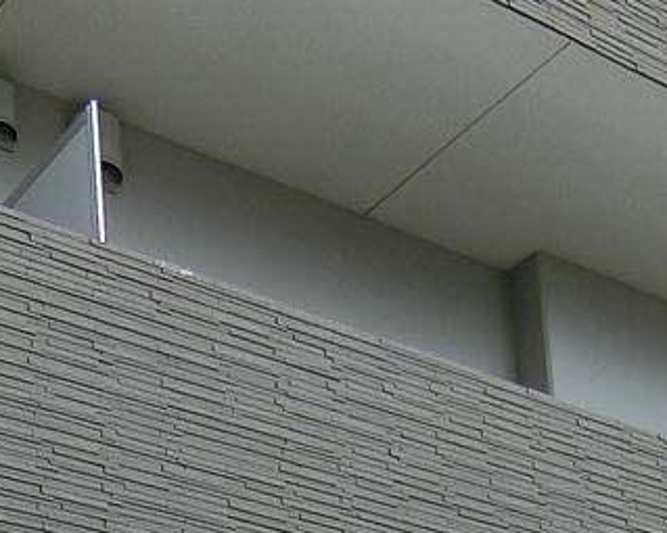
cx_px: 155
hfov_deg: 20.4
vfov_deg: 13.5
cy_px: 1152
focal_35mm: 93
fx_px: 1835
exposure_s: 1/200
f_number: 6.9
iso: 80
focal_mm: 4.06
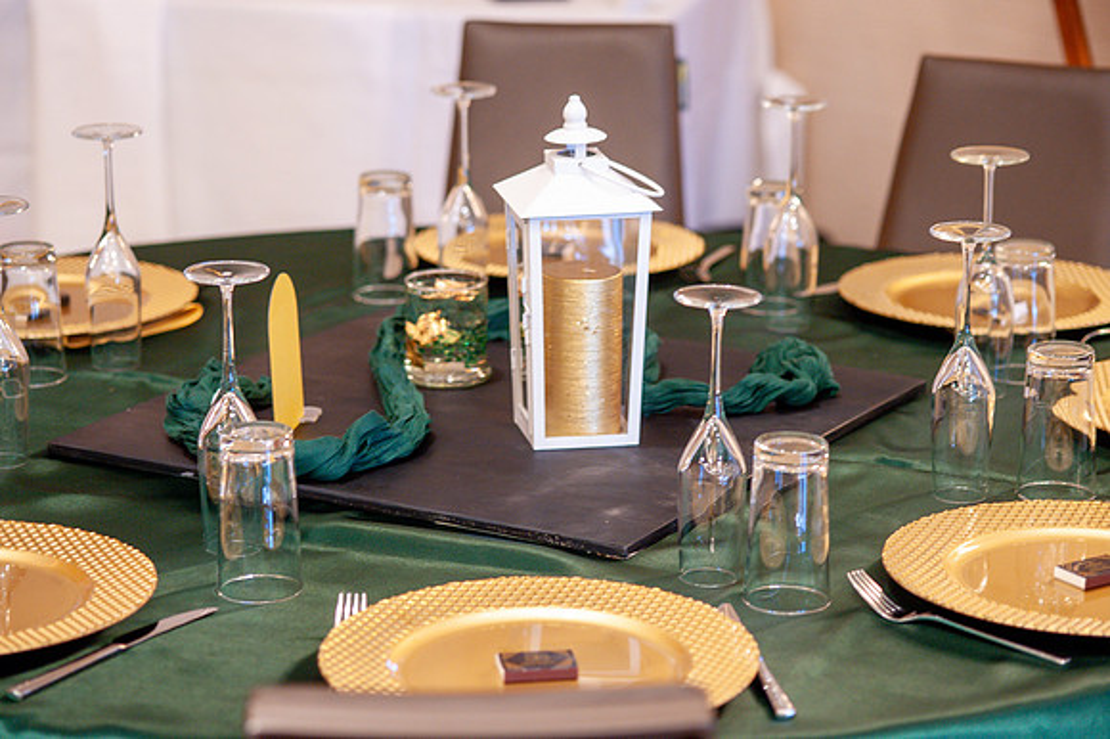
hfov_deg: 19.5
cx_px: 555
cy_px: 370
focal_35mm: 105
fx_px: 3236
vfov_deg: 13.0
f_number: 4
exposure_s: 1/60
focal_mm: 105
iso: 2000
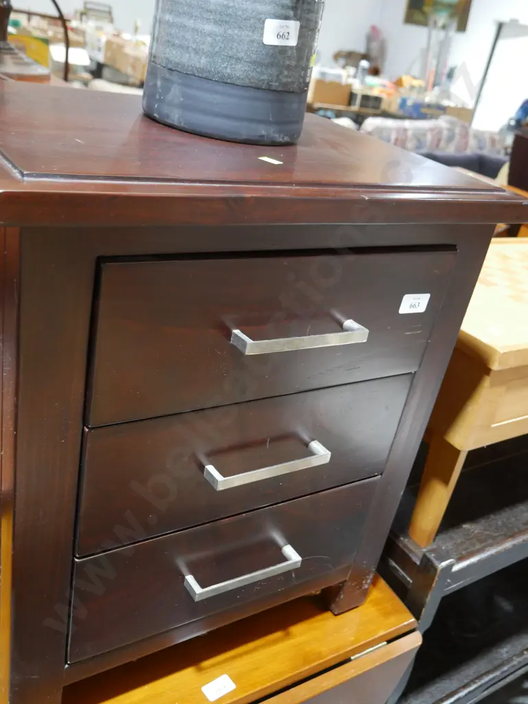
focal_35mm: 34
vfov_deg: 53.9
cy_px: 352
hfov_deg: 41.8
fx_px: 691
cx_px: 264
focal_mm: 17
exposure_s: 1/60
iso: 1600
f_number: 4
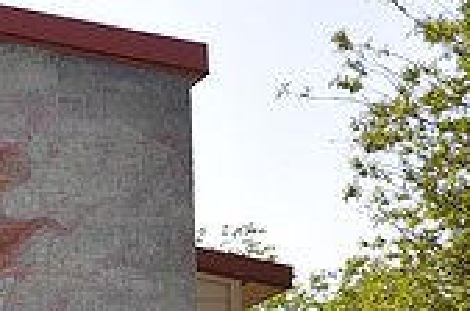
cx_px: -284
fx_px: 1876
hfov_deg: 13.3
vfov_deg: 9.3
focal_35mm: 144
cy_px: 446
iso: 200
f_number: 5
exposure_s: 1/200
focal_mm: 28
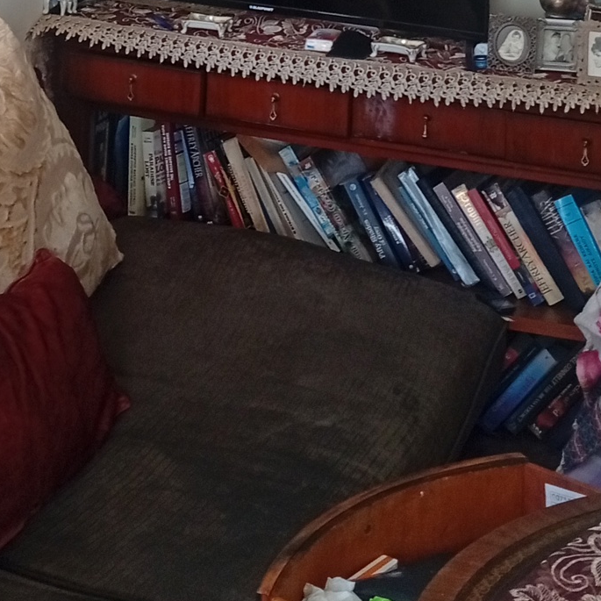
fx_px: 1748
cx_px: 185
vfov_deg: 17.4
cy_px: -324
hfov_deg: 19.4
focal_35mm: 89
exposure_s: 1/33.3
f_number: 1.8
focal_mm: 3.98
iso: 354
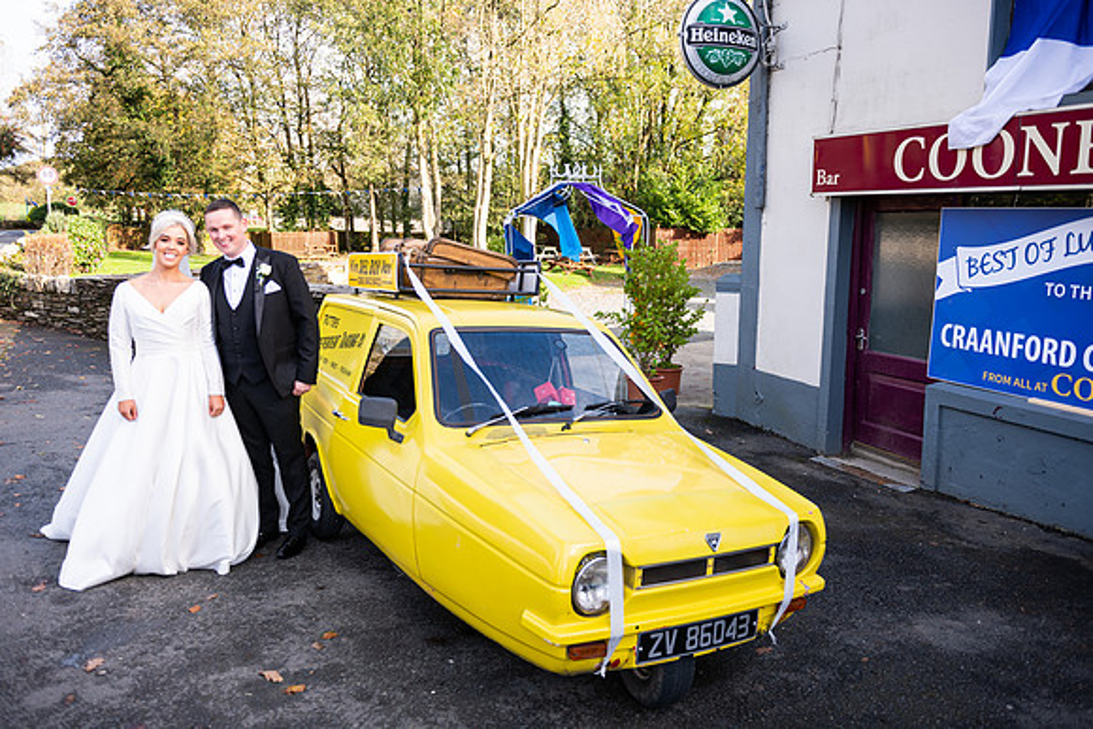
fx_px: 820
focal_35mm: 27
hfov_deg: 67.4
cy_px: 364
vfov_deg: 48.0
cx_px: 546
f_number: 3.5
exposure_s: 1/250
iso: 100
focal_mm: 27
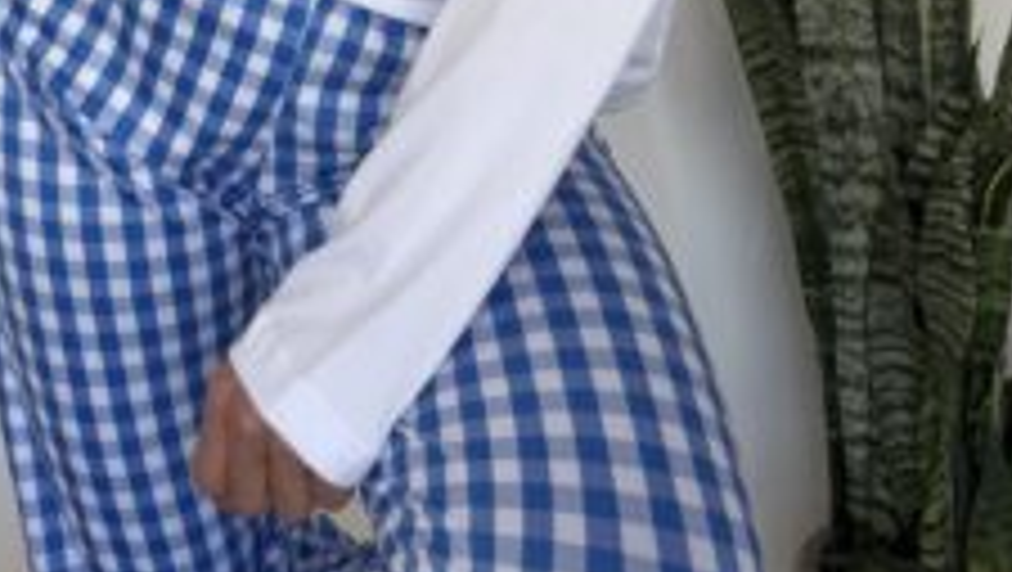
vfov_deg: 18.2
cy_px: -315
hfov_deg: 35.7
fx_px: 1558
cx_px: 360
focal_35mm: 58
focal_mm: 2.71
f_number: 1.9
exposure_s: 1/60
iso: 100
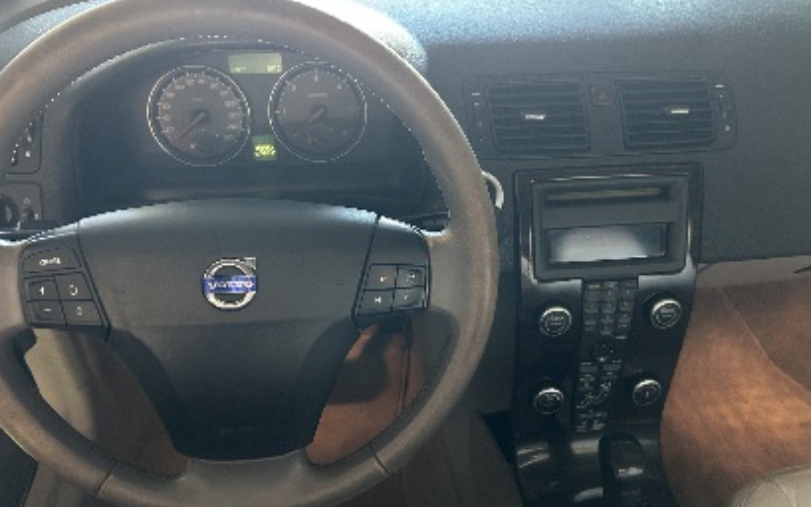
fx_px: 619
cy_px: 287
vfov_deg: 44.5
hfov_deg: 66.4
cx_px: 403
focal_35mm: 28
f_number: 1.5
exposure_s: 1/35
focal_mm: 5.7
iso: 640
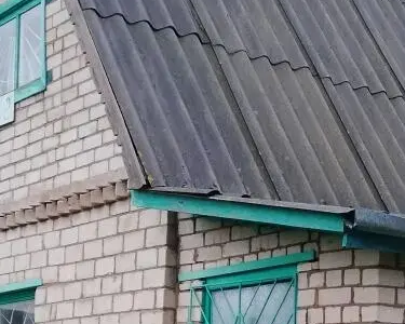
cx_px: 294
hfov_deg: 21.1
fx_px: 1079
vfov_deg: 16.7
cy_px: 322
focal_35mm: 90
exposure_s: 1/50
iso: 200
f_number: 2.2
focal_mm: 3.81
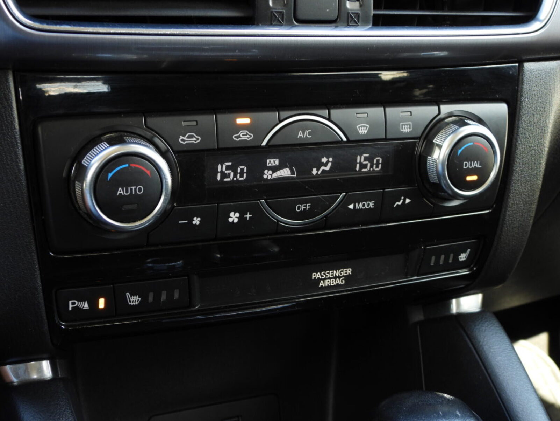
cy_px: 210
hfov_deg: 38.2
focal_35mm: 50
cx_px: 280
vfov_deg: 29.1
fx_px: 809
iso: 160
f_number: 3.2
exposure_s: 1/30
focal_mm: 9
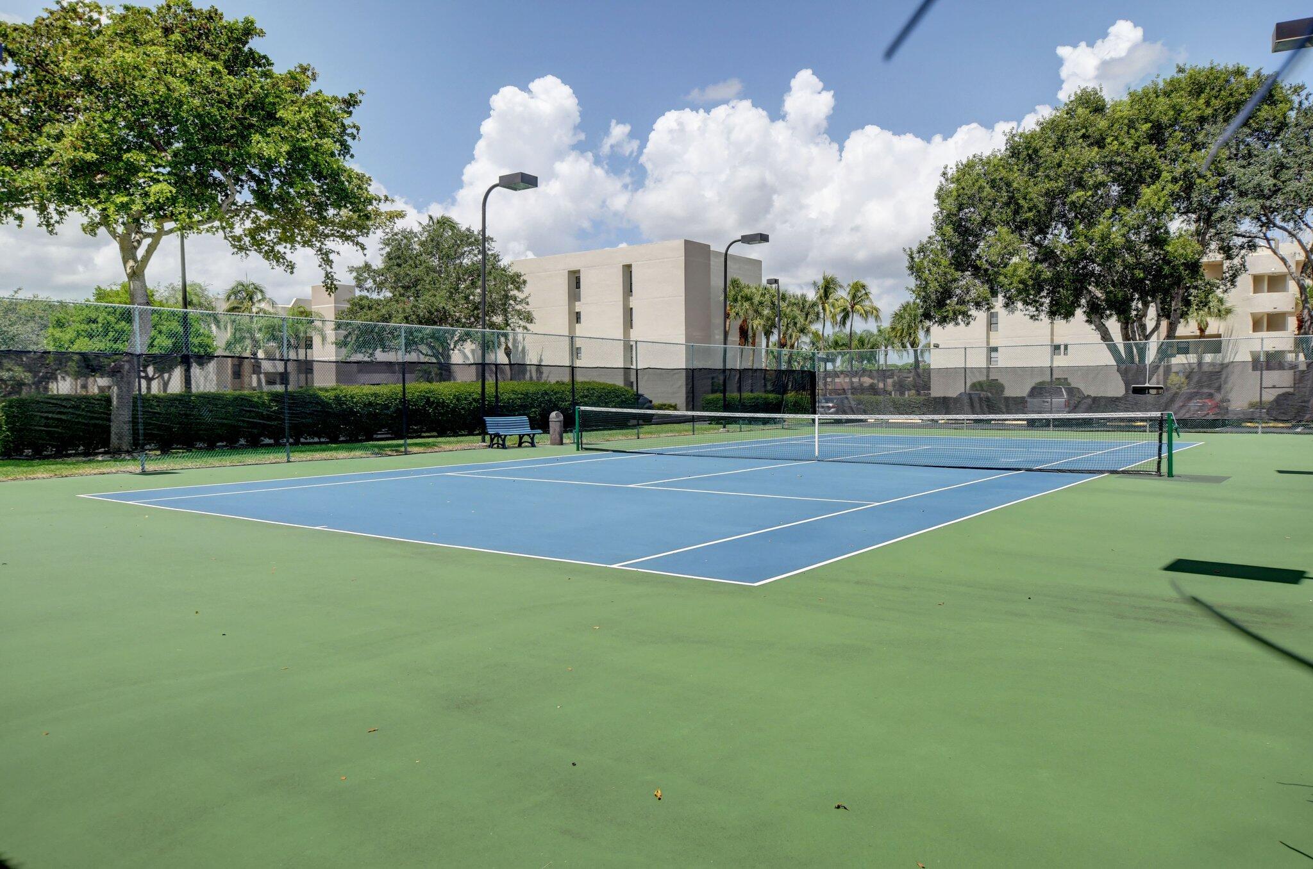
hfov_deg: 67.5
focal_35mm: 27
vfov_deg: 47.7
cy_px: 434
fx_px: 983
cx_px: 656
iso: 640
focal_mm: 18
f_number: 8
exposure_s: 1/3200
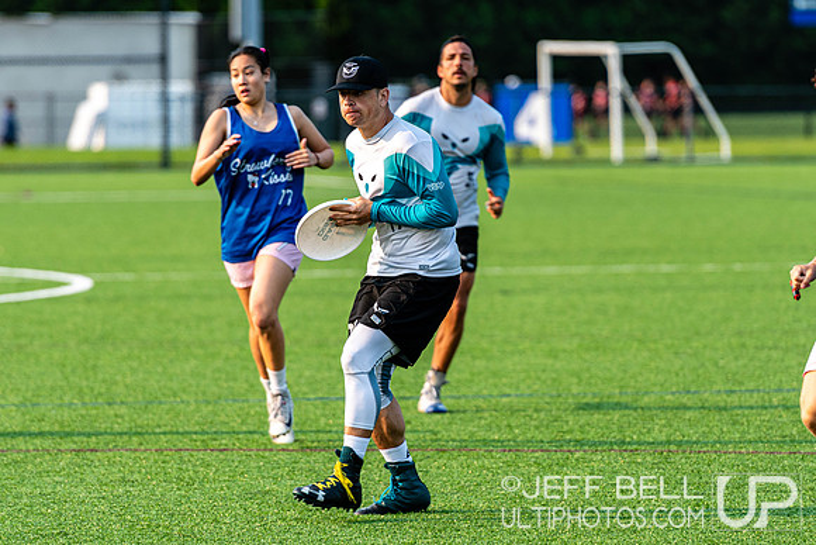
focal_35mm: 300
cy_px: 272
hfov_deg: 6.9
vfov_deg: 4.6
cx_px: 408
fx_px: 6801
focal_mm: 200
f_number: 3.2
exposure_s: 1/1000
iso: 160
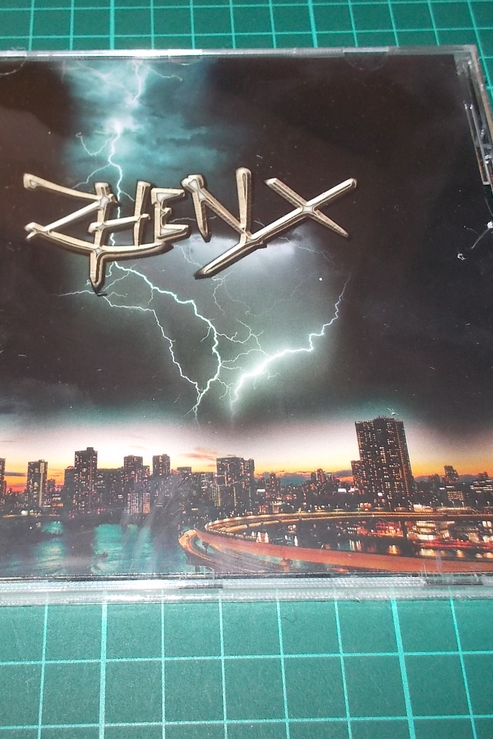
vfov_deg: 47.4
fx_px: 842
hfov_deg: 32.5
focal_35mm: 41
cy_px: 366
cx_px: 181
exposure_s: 1/30
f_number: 3.3
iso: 200
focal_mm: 4.1
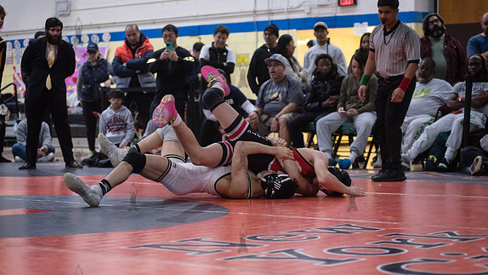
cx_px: 242
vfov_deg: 13.3
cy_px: 155
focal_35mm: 91
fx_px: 1178
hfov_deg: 23.4
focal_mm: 86
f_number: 3.5
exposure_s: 1/500
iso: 8000
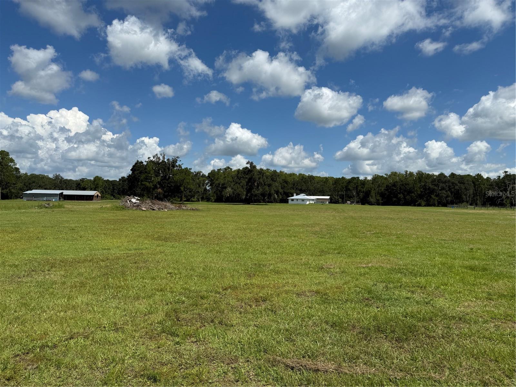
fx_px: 358
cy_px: 194
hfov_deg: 71.6
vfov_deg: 56.8
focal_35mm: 24
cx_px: 258
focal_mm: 6.76
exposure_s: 1/7353
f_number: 1.78
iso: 80
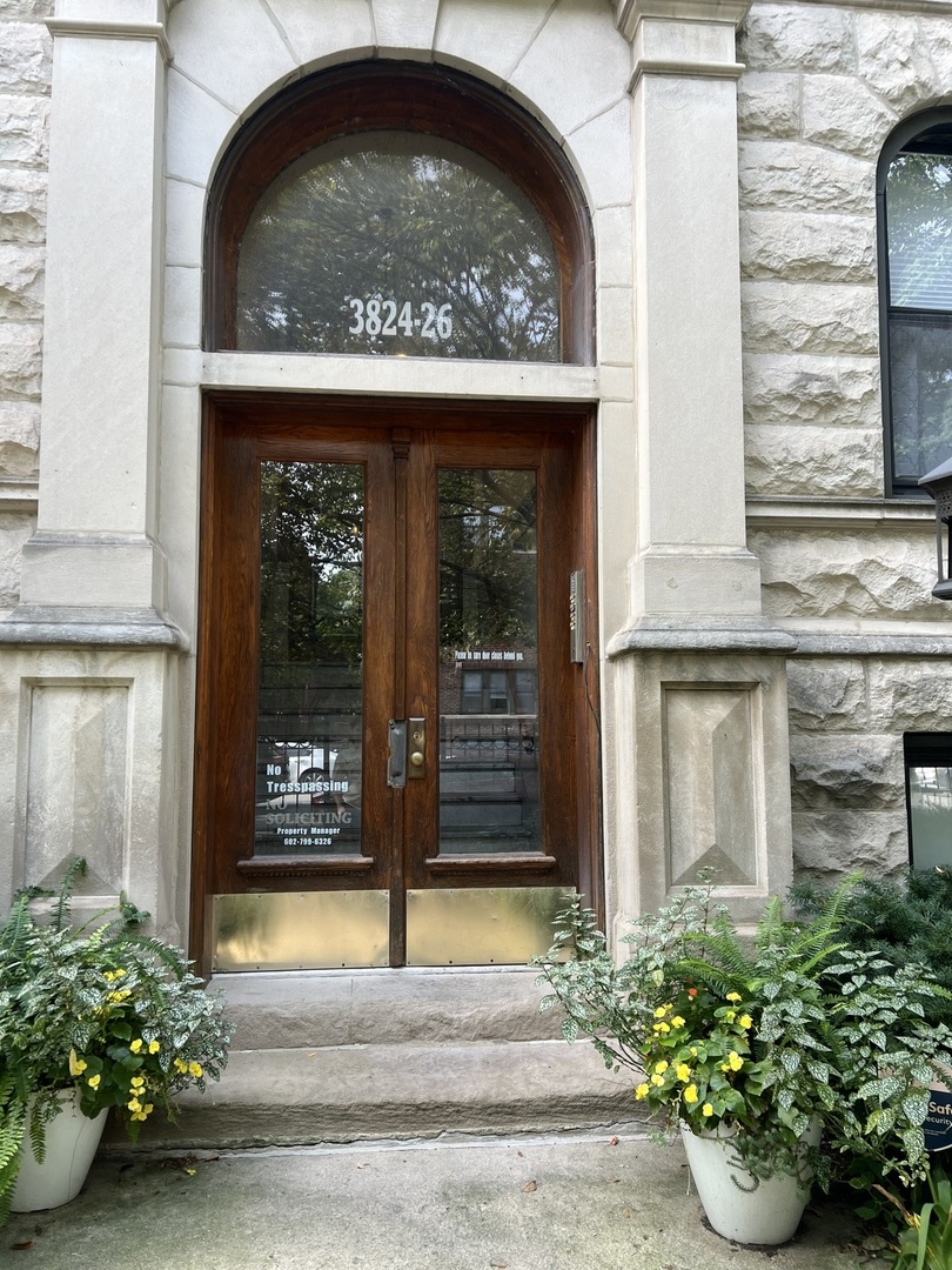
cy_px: 635
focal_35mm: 26
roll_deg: +1.7
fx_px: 953
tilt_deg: +5.8
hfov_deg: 53.1
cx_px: 476
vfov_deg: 67.3
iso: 40
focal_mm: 5.7
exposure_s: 1/176
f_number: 1.5
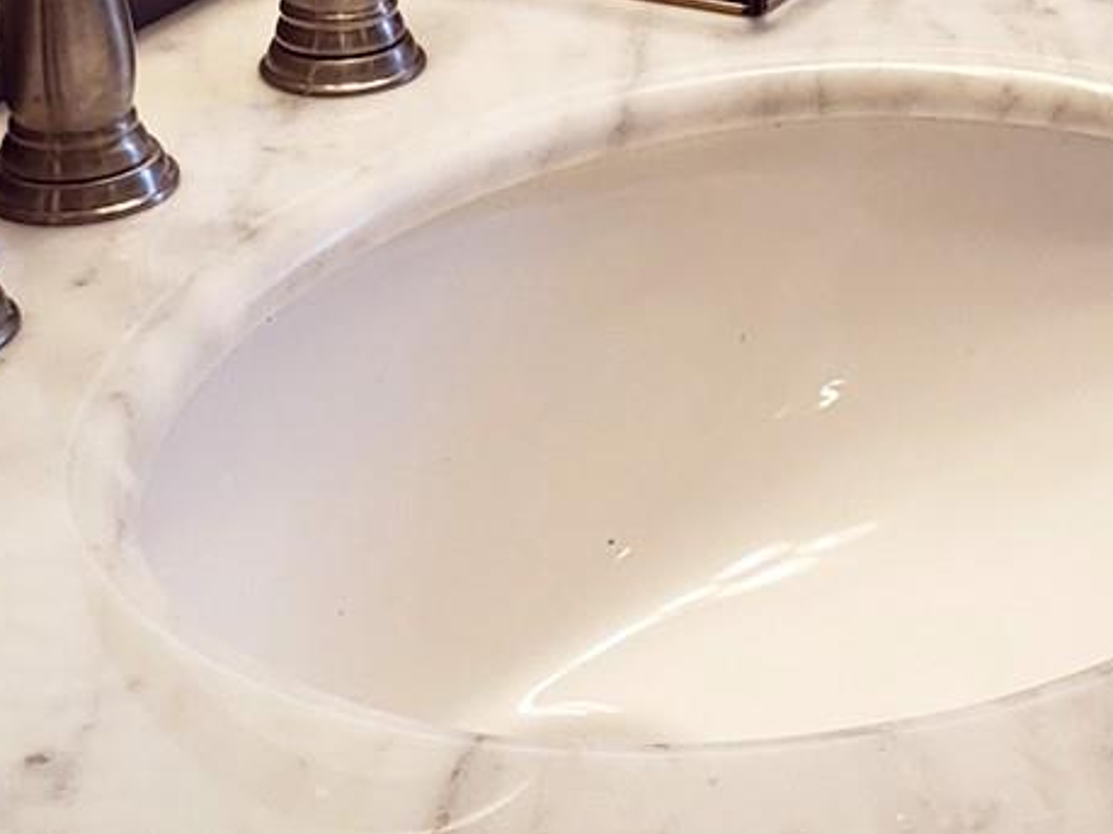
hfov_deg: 31.6
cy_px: 34
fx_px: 1864
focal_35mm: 58
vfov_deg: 24.3
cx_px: 1014
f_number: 1.5
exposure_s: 1/120
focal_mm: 4.3
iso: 100
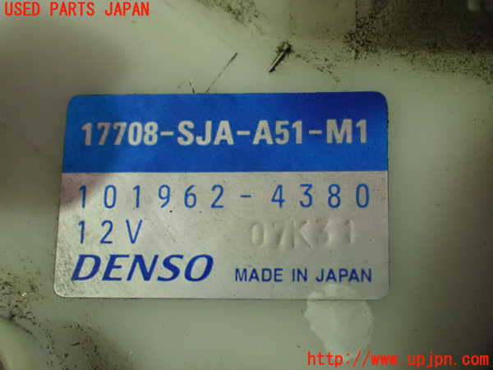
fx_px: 954
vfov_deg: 21.9
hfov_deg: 29.0
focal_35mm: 67
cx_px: 246
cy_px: 185
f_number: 3.8
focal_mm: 11.88
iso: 1600
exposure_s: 1/50
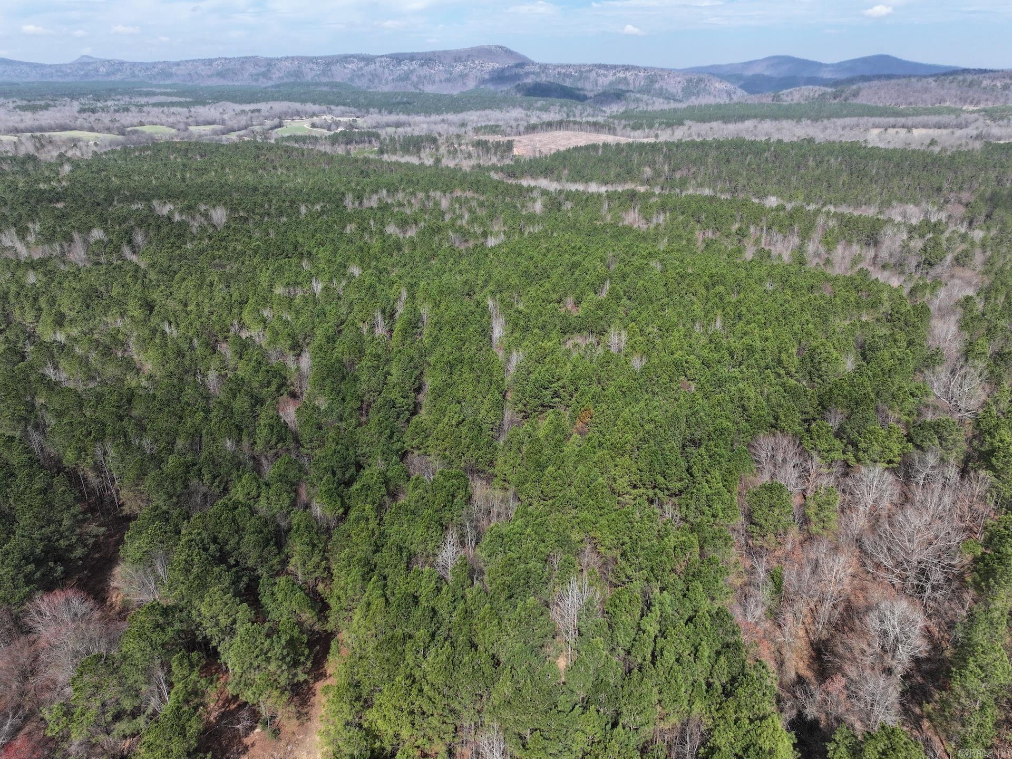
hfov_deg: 71.6
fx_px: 701
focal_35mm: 24
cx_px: 506
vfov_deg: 56.8
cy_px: 380
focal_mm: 12.29
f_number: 2.8
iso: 130
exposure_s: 1/1600
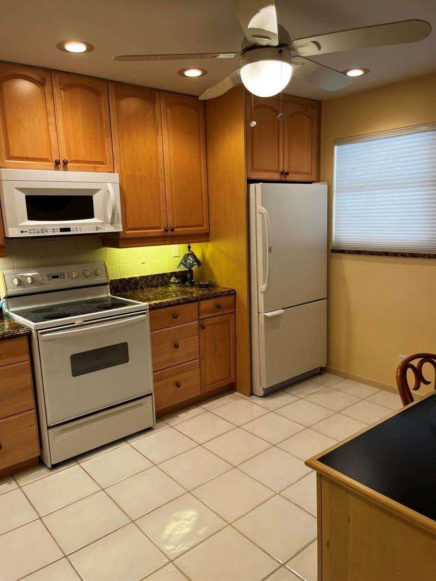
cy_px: 290
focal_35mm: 26
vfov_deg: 67.3
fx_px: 437
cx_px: 218
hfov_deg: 53.1
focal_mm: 5.1
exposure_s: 1/60
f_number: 1.6
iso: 64
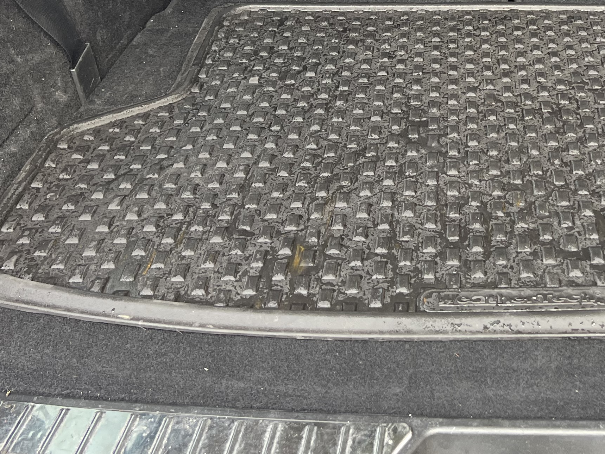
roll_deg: -1.8
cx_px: 495
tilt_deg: -19.0
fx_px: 1066
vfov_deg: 22.8
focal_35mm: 61
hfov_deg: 30.8
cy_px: -25
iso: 125
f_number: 1.5
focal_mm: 5.7
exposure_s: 1/121
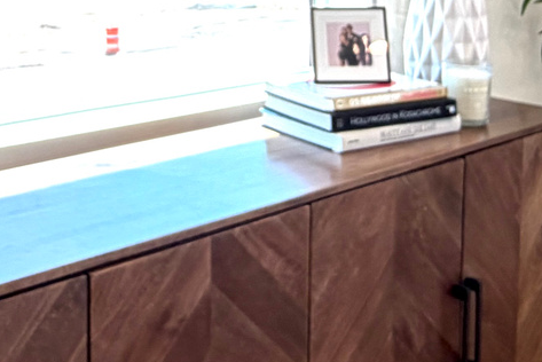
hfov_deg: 31.7
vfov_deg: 20.6
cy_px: -33
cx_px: 199
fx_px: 949
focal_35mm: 63
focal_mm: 2.22
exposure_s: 1/120
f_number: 2.2
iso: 80
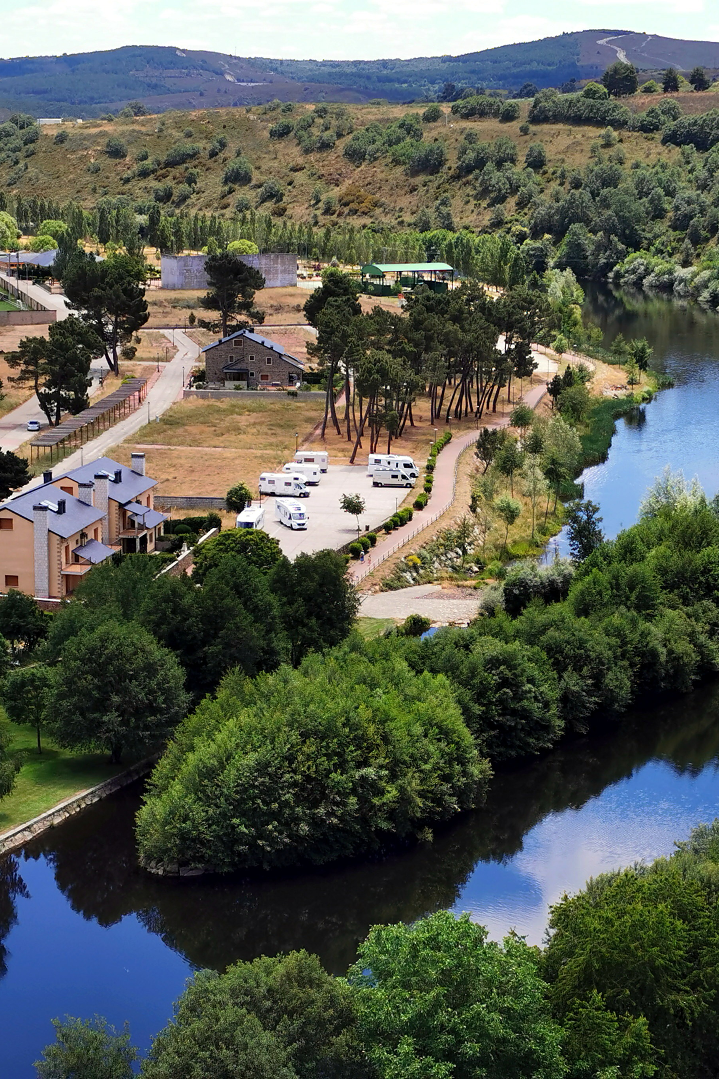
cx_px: 465
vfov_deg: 27.0
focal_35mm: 75
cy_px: 539
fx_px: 2247
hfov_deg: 18.1
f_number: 1.6
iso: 50
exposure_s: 1/2151
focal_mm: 5.56
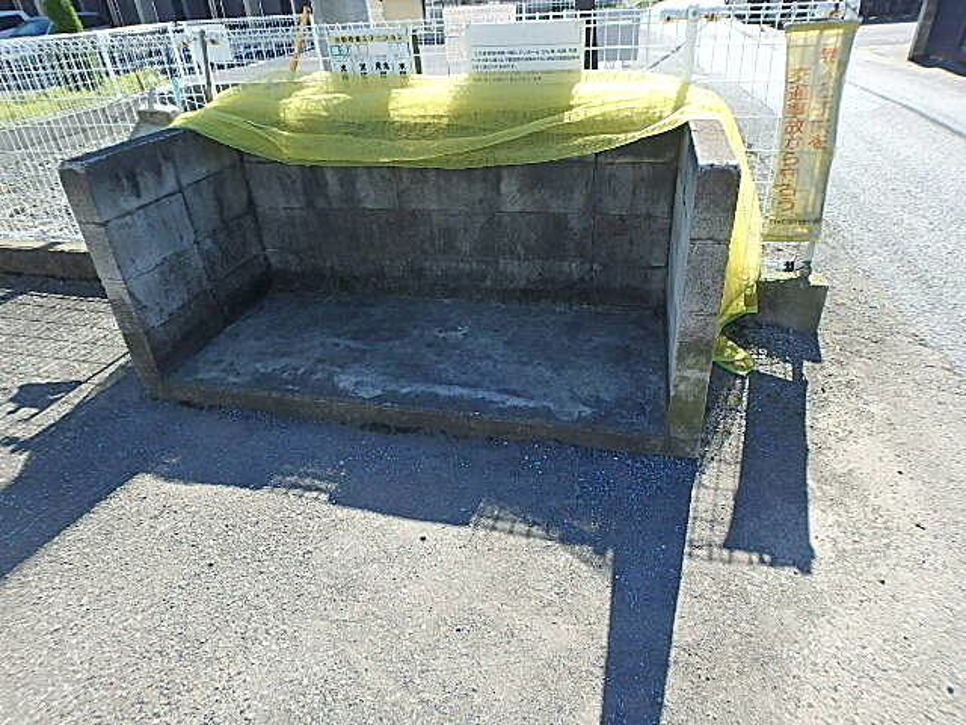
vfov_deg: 63.4
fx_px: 586
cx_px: 483
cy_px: 362
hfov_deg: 79.0
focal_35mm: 21
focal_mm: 3.7
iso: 125
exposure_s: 1/500
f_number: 3.5
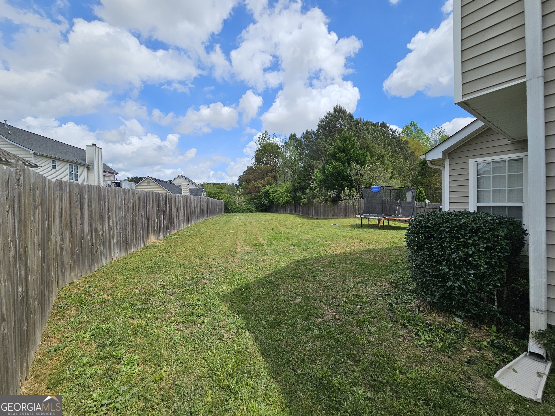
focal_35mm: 13
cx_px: 278
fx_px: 208
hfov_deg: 106.2
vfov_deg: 89.9
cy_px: 208
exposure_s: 1/2805
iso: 50
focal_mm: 2.2
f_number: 2.2
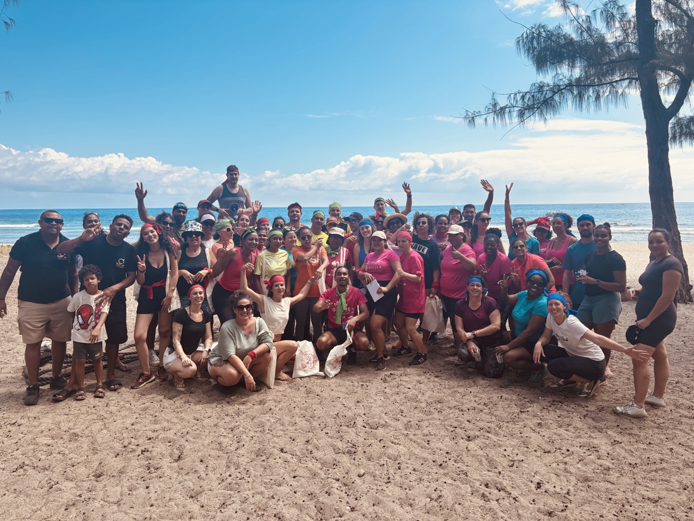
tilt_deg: -7.0
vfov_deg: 53.1
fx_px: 521
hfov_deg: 67.3
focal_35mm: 26
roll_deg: +0.5
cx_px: 347
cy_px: 260
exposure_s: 1/2639
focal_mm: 5.96
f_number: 1.6
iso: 50
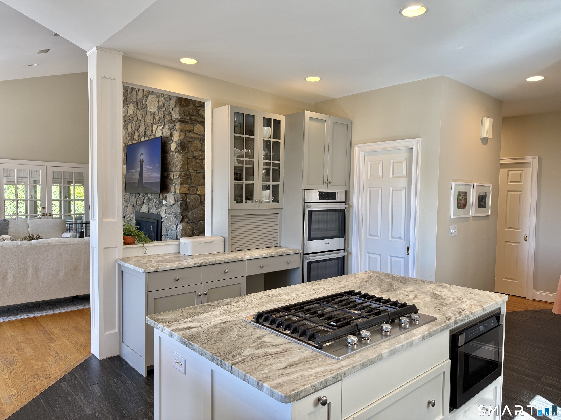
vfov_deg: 56.8
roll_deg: -1.2
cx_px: 280
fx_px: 389
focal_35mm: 24
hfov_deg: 71.6
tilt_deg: -2.0
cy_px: 210
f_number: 1.78
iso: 100
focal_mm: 6.76
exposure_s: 1/120
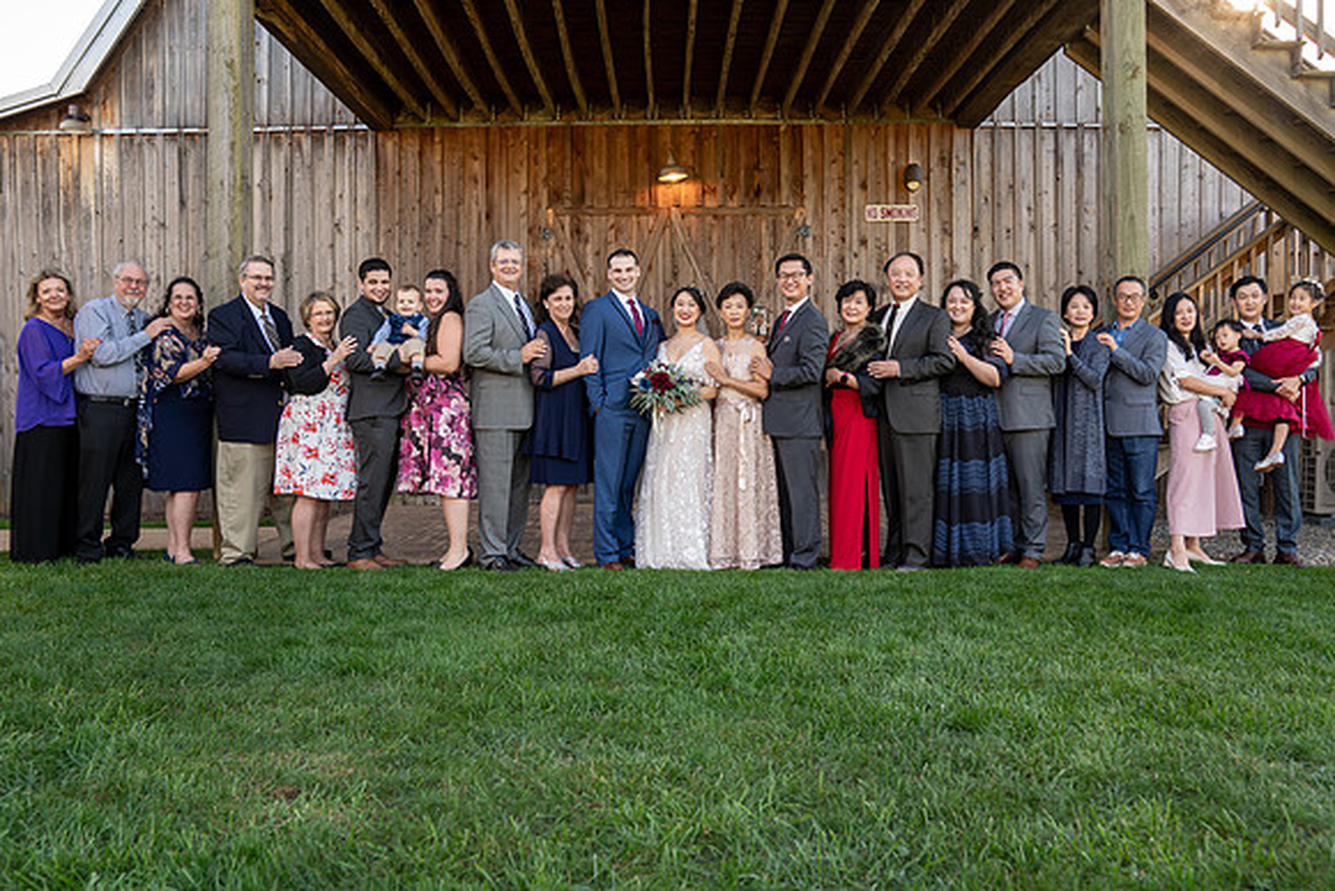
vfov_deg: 47.0
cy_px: 450
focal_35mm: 28
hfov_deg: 66.2
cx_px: 682
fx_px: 1024
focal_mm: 25
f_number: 4
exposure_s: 1/200
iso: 400
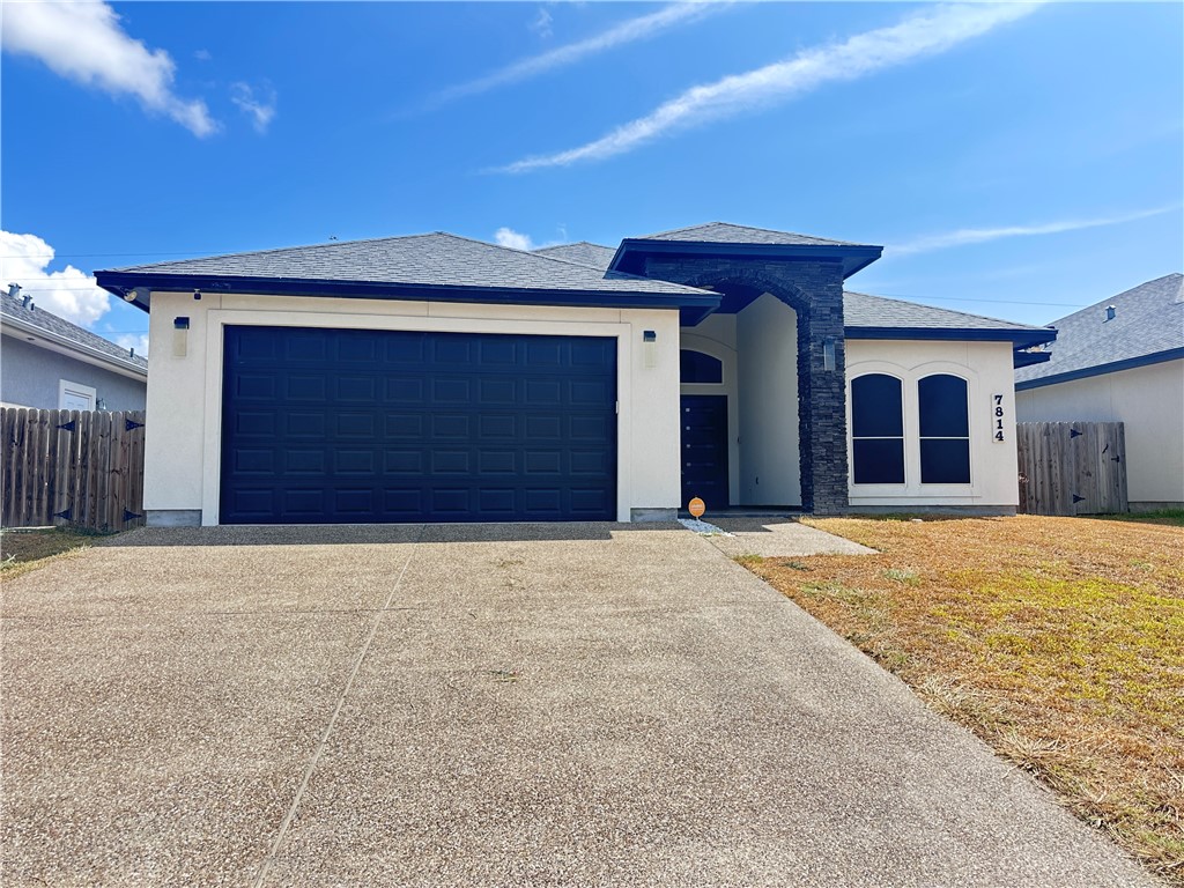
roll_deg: +0.1
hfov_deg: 71.6
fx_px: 821
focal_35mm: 24
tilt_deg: +4.1
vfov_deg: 56.8
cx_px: 592
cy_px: 444
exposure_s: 1/1453
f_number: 1.78
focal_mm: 6.86
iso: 80
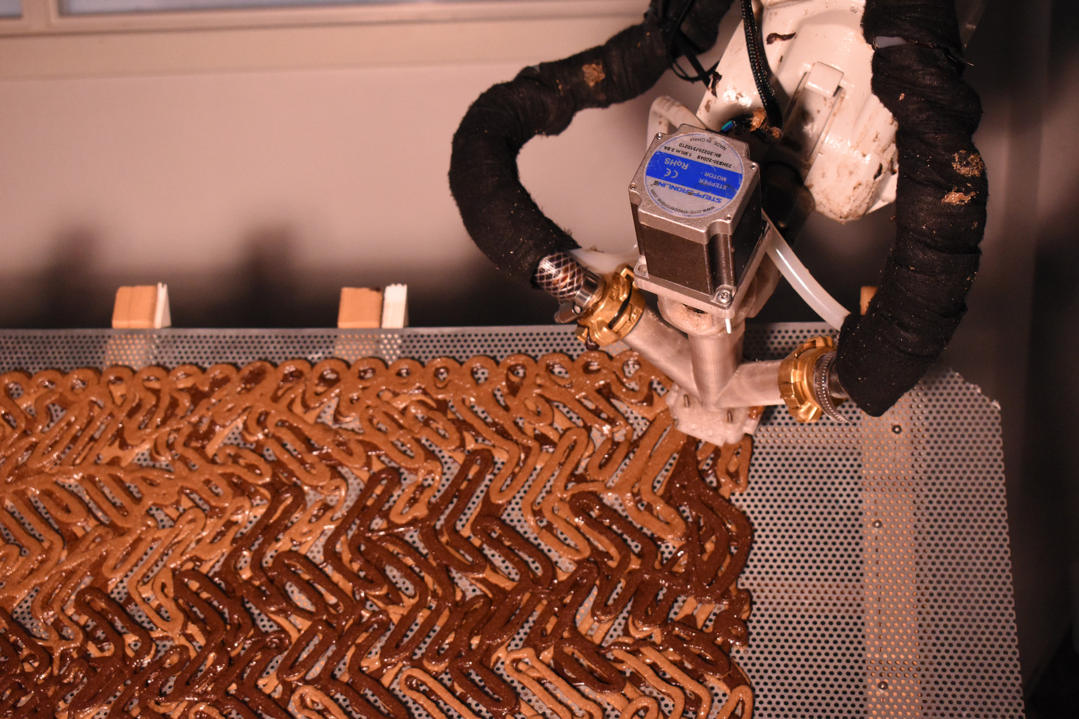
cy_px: 360
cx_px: 540
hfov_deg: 38.9
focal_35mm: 51
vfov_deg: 26.5
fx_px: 1528
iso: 3200
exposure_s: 1/400
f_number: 5.6
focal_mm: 34
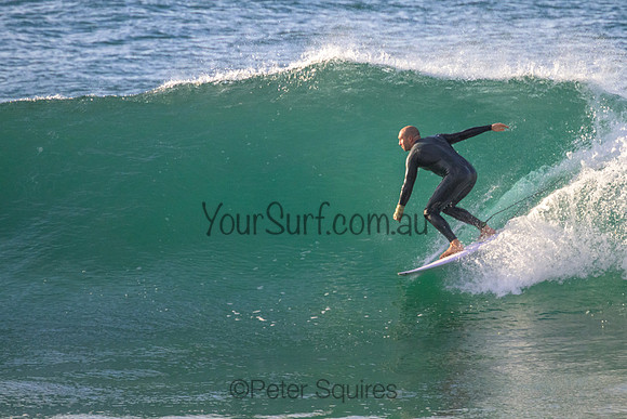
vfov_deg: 1.3
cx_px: 366
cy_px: 146
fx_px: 18162
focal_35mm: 1043
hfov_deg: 2.0
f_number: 11
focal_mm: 800
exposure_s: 1/1600
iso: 2500
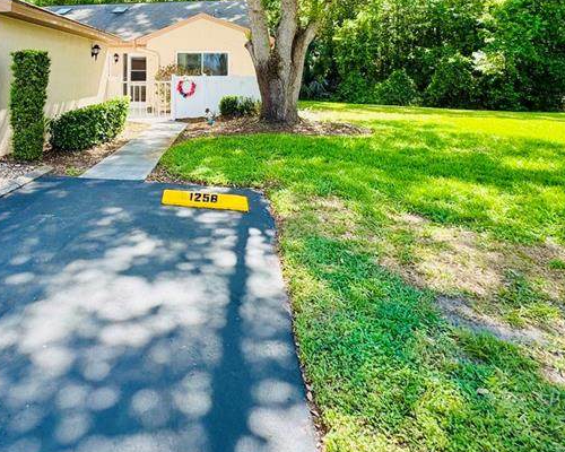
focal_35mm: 28
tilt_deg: +4.8
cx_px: 133
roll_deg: -0.2
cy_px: 66
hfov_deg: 58.6
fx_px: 468
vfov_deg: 47.5
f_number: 2.2
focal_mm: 2.22
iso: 40
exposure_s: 1/470
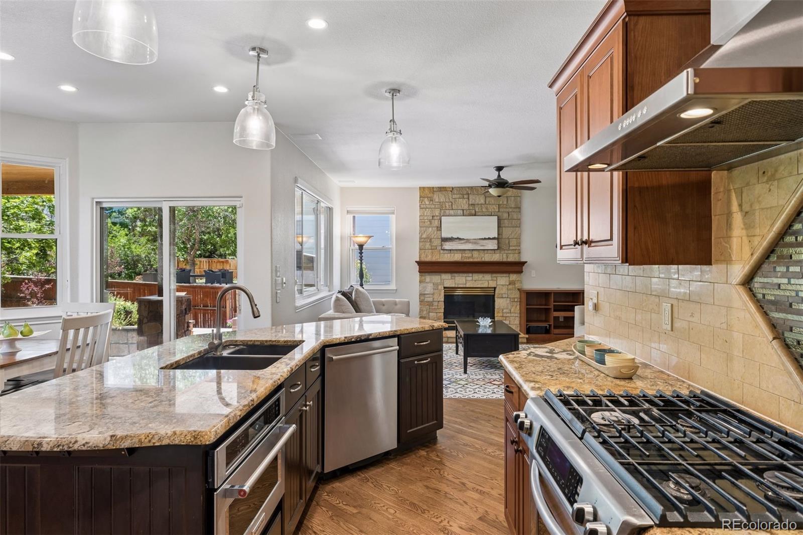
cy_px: 268
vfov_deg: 57.2
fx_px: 491
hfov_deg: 78.6
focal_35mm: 22
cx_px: 402
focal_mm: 22
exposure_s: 1/13
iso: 400
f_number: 9
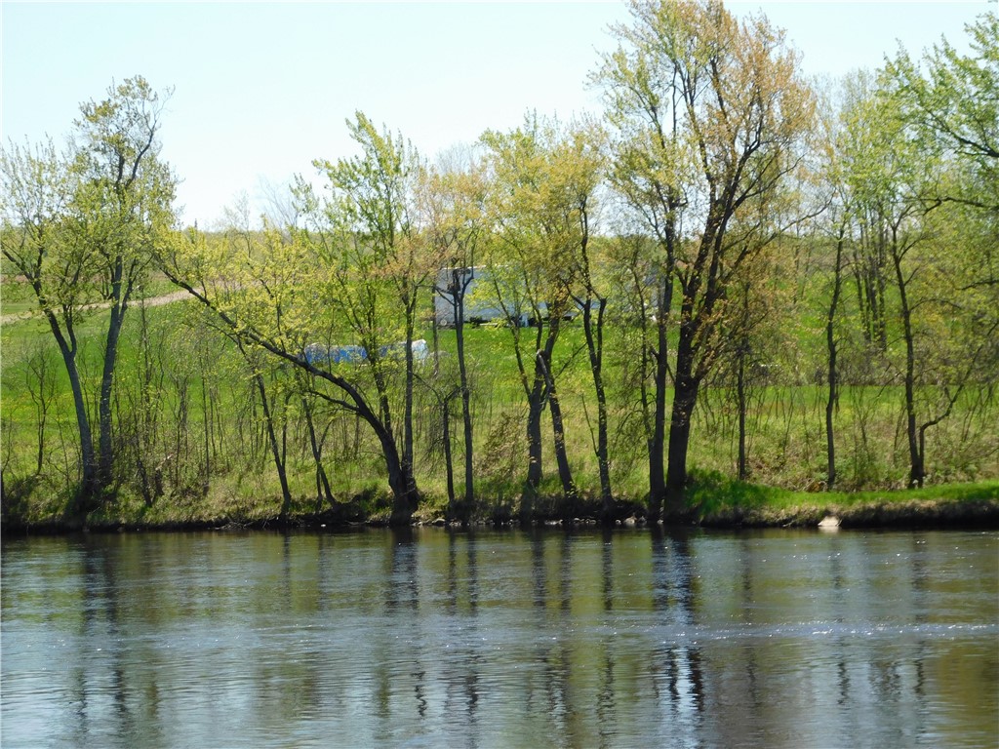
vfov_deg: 12.9
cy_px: 374
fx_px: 3319
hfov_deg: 17.1
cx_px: 500
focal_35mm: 115
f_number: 4.8
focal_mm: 20.3
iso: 125
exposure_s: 1/400
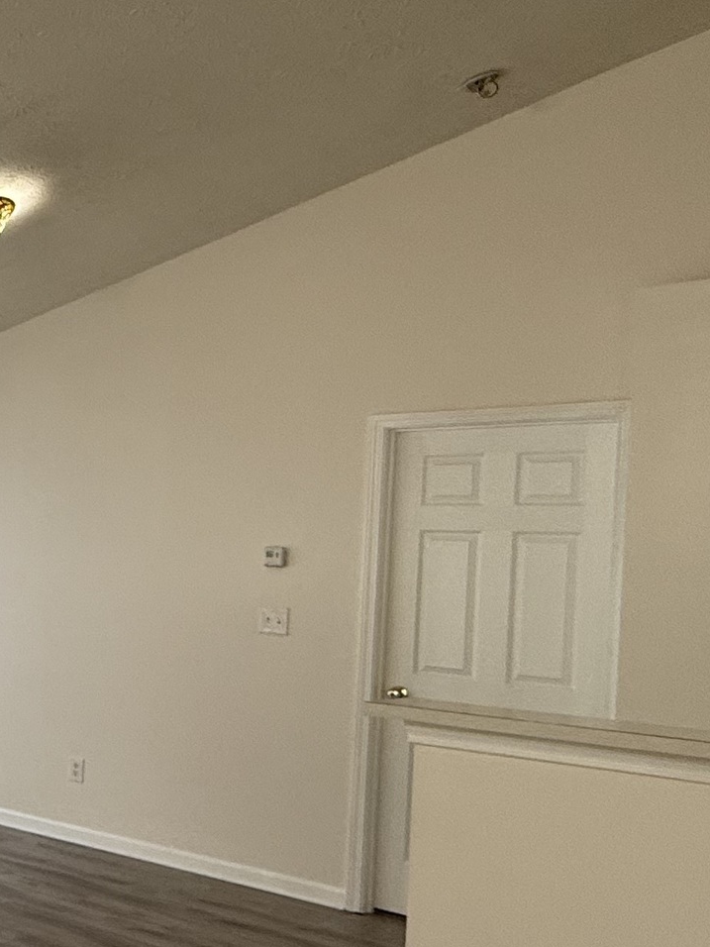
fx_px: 1231
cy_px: 548
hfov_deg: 23.6
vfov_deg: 42.0
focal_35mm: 45
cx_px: -430
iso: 80
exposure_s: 1/120
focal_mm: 2.22
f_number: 2.2
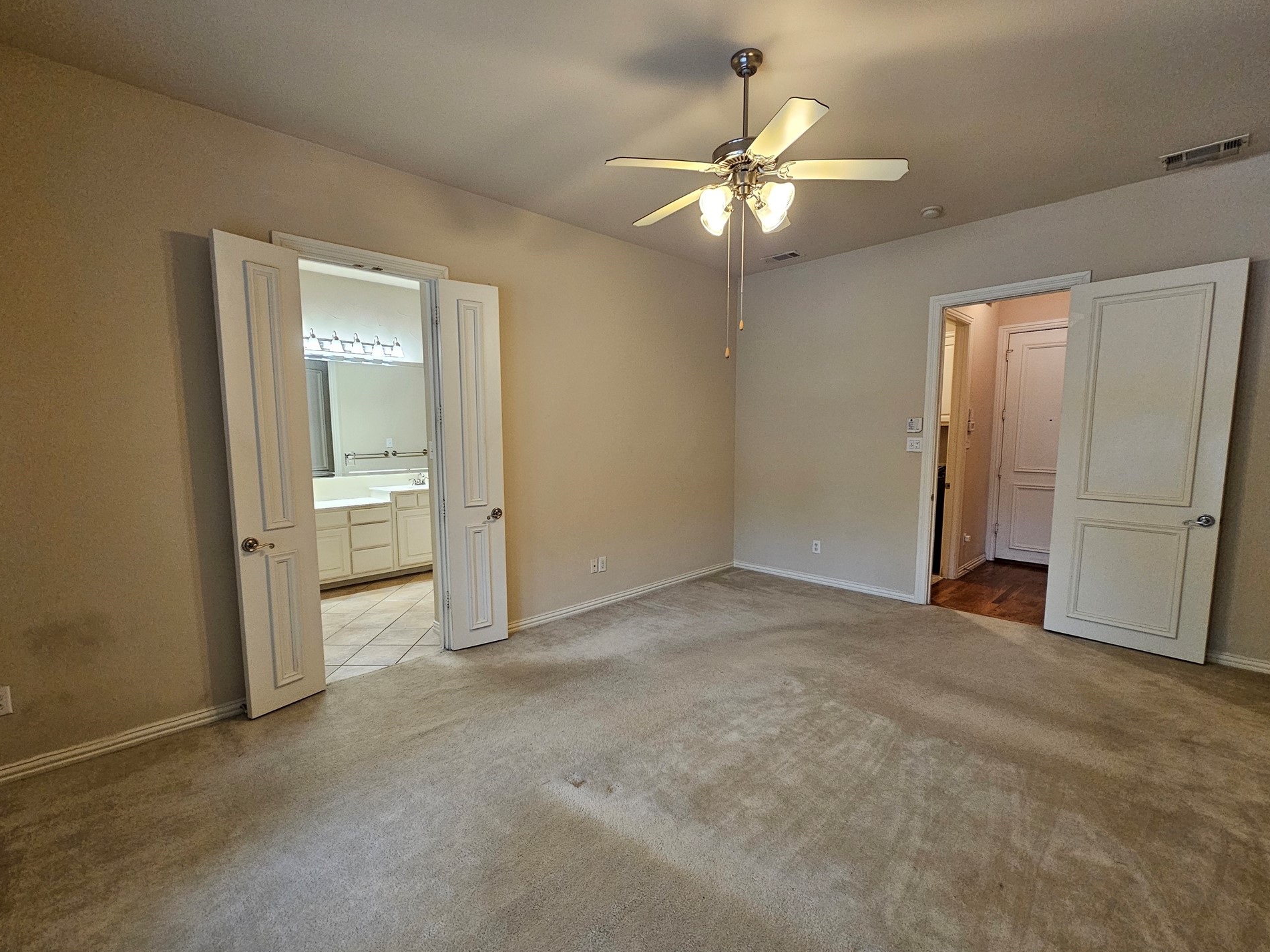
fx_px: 514
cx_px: 605
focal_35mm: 14
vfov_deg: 85.6
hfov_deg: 102.0
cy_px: 495
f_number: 2.2
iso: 400
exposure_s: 1/60
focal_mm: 2.2
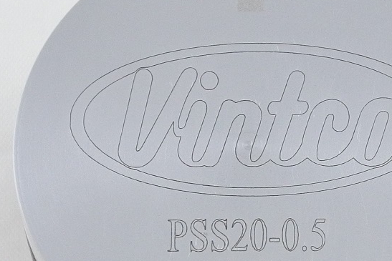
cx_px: 256
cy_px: 175
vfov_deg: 9.0
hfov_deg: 13.4
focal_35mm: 153
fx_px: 1666
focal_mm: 20.6
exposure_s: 1/125
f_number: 4.8
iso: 640
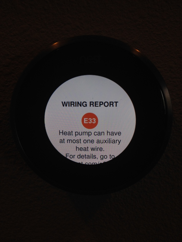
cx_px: 91
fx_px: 245
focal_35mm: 35
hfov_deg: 40.7
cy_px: 121
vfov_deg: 52.6
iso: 50
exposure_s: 1/130
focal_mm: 4.28
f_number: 2.4
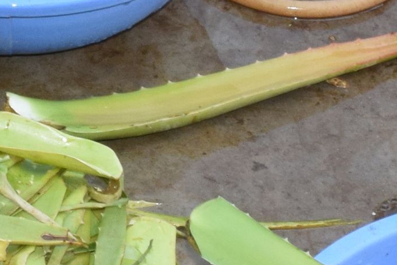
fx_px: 2140
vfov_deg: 7.1
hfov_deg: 10.6
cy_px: 49
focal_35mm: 194
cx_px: 138
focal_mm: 20
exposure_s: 1/200
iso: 800
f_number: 18
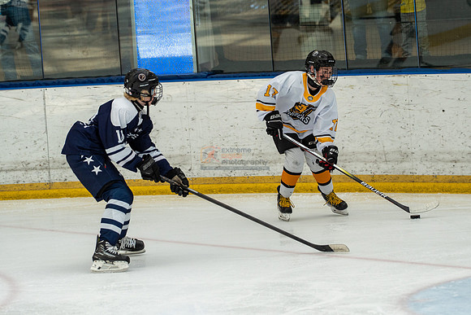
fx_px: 2944
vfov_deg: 6.1
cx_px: 236
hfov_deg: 9.1
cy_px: 158
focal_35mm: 225
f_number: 3.5
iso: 800
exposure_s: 1/1600
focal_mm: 150
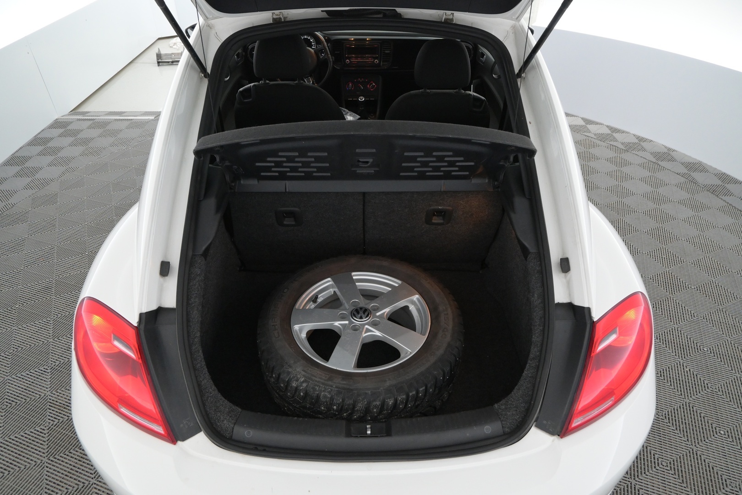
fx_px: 495
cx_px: 371
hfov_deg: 73.7
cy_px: 248
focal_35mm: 24
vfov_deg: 53.1
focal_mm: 16
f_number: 5
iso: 2500
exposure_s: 1/100
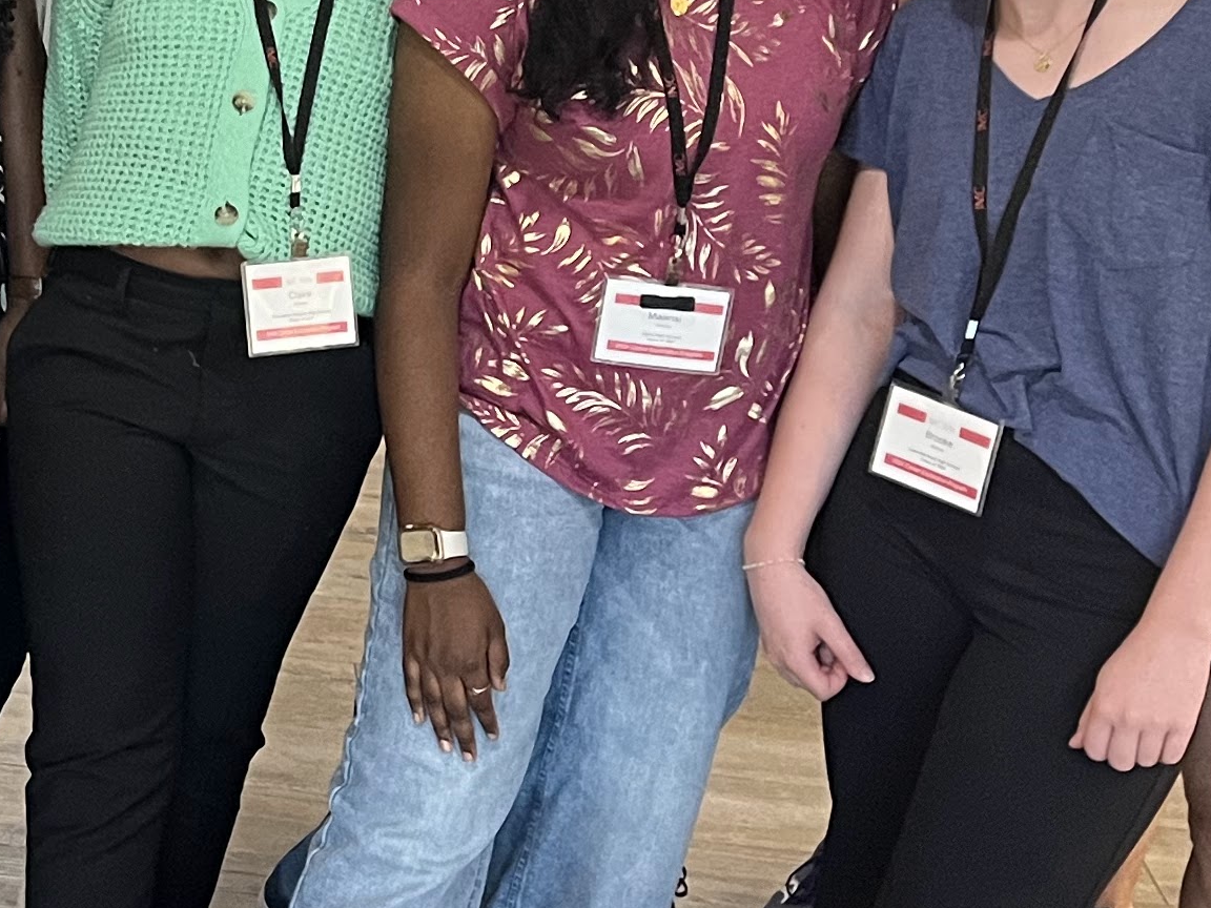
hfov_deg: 19.9
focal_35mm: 91
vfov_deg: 15.9
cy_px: -3
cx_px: -346
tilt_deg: -18.8
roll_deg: -3.4
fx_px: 3184
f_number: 1.6
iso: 320
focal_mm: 5.1
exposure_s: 1/60
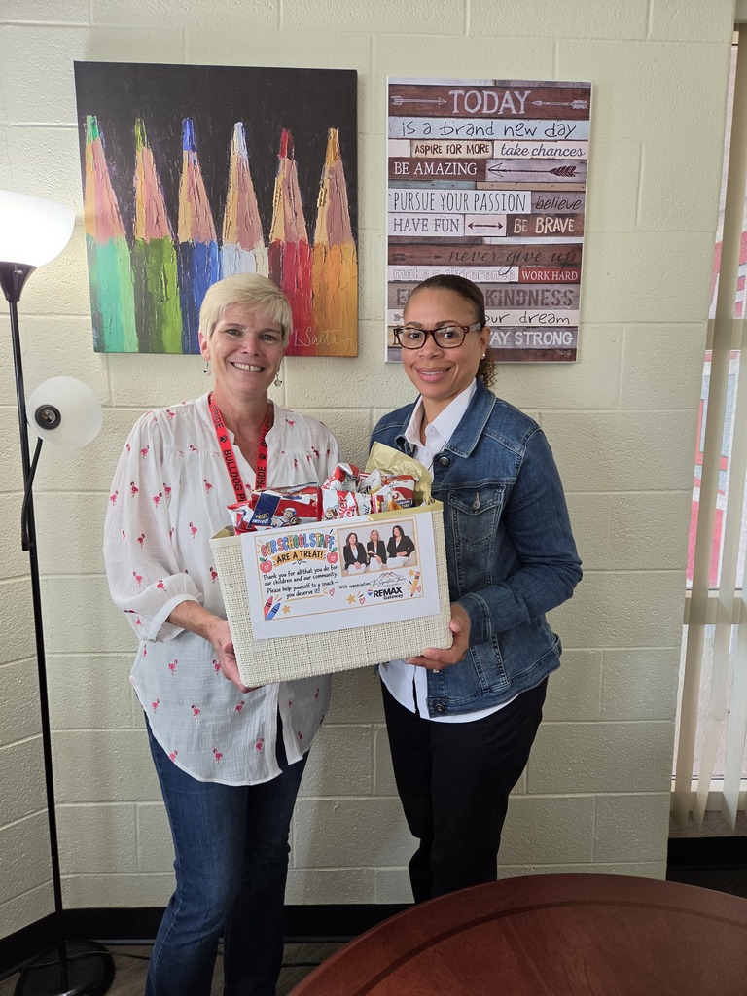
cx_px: 374
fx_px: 662
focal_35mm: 23
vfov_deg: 73.9
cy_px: 498
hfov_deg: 58.9
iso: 200
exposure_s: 1/120
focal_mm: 5.4
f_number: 1.8
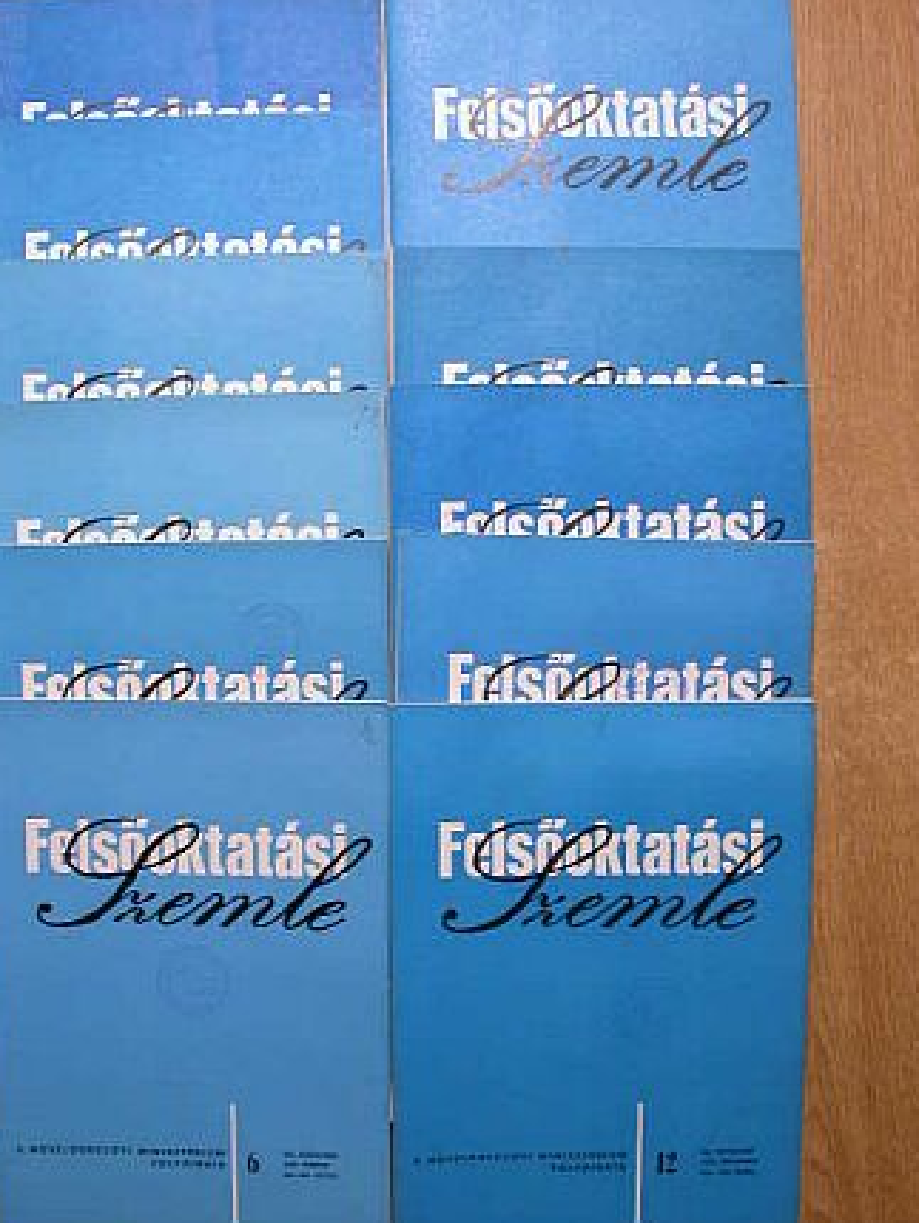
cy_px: 636
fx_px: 1415
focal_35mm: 40
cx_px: 461
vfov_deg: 46.8
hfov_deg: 36.0
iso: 100
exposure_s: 1/76.1
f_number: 3.7
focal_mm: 7.85
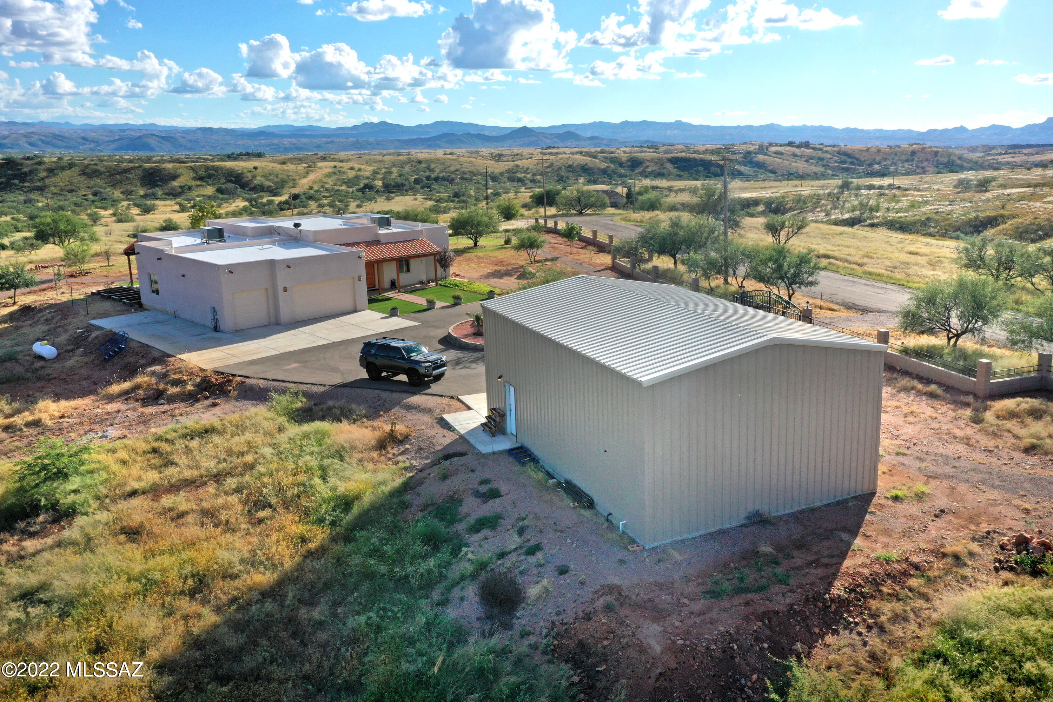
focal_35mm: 28
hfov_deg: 65.5
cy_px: 351
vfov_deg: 46.4
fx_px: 819
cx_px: 526
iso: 100
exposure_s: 1/320
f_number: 9
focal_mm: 10.26
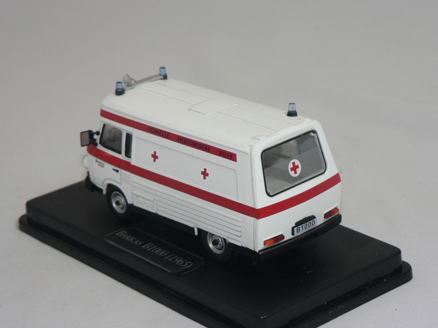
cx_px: 219
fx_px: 1291
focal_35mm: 102
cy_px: 164
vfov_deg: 14.5
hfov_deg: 19.3
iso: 80
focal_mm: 16.9
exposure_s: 1/60
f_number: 3.2
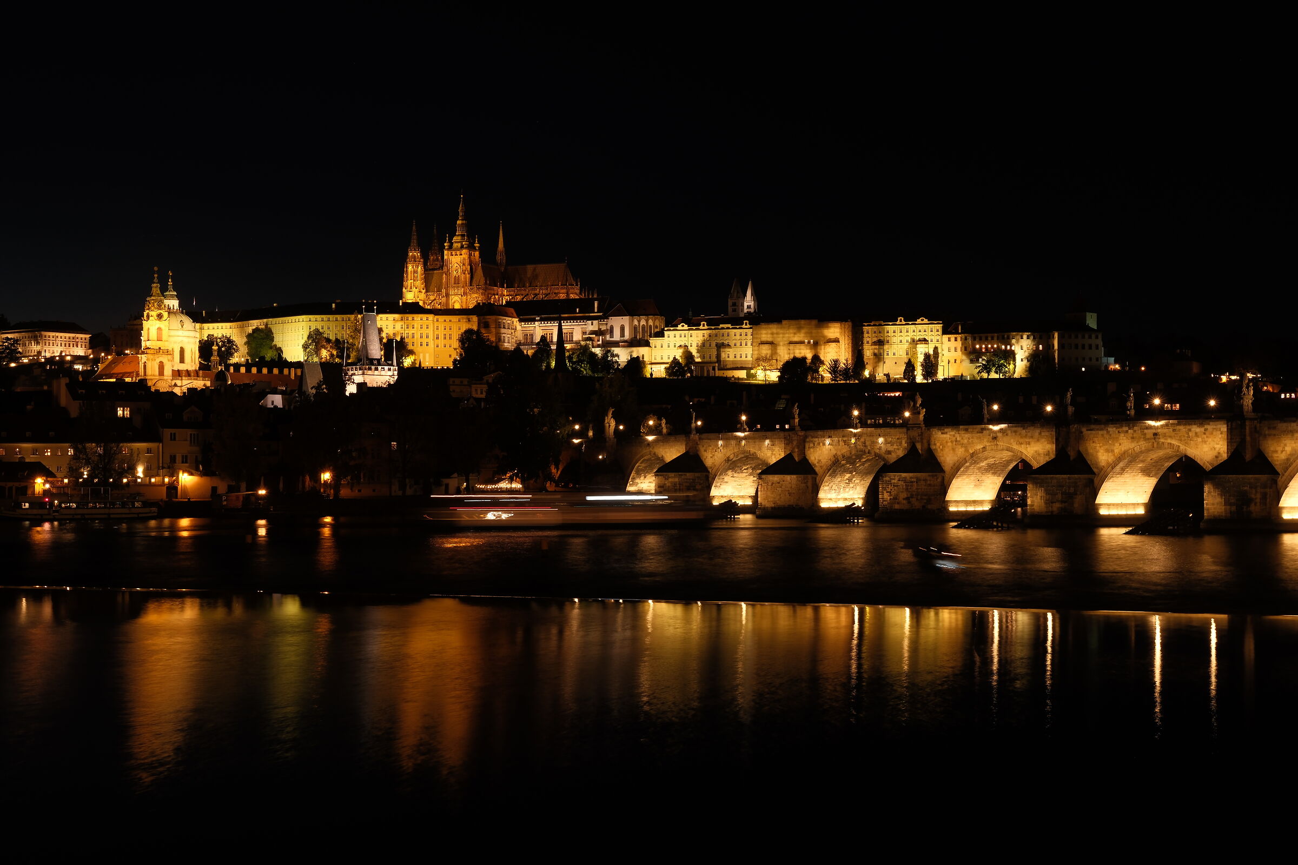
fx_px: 1911
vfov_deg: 25.5
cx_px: 649
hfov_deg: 37.5
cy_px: 432
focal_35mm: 53
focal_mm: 35.3
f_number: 9
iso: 125
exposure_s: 6
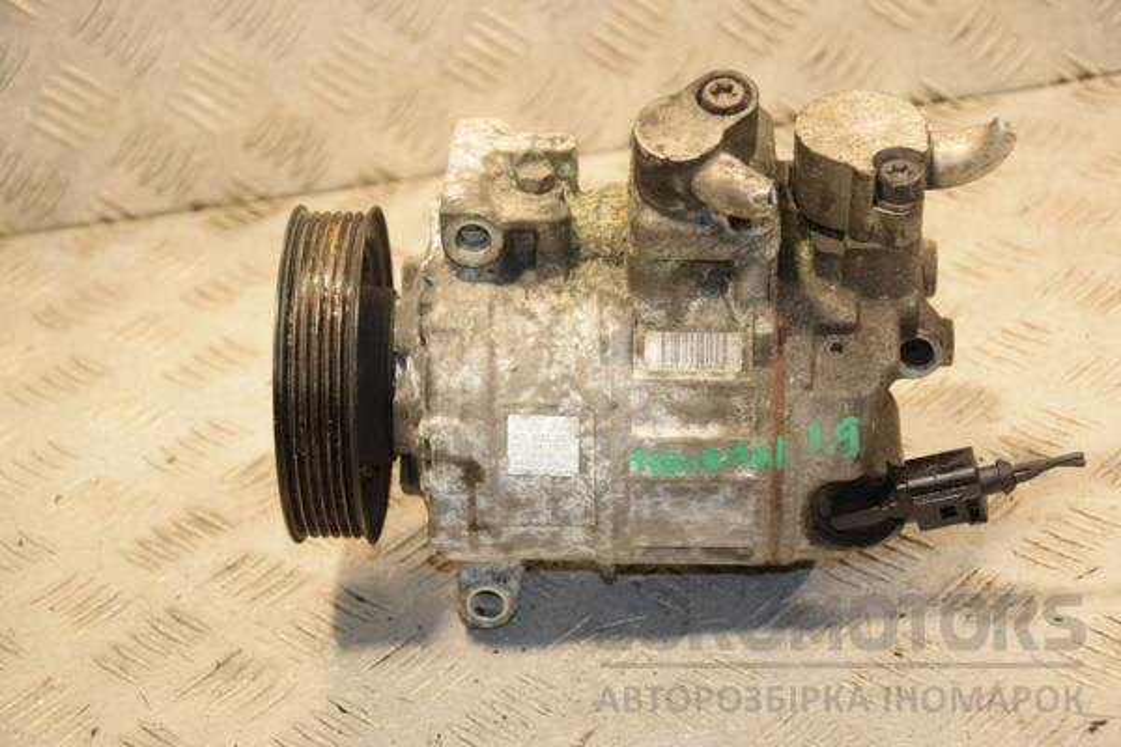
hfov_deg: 23.4
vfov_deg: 15.7
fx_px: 2709
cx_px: 560
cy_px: 374
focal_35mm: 87
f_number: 5
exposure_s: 1/160
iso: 800
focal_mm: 58
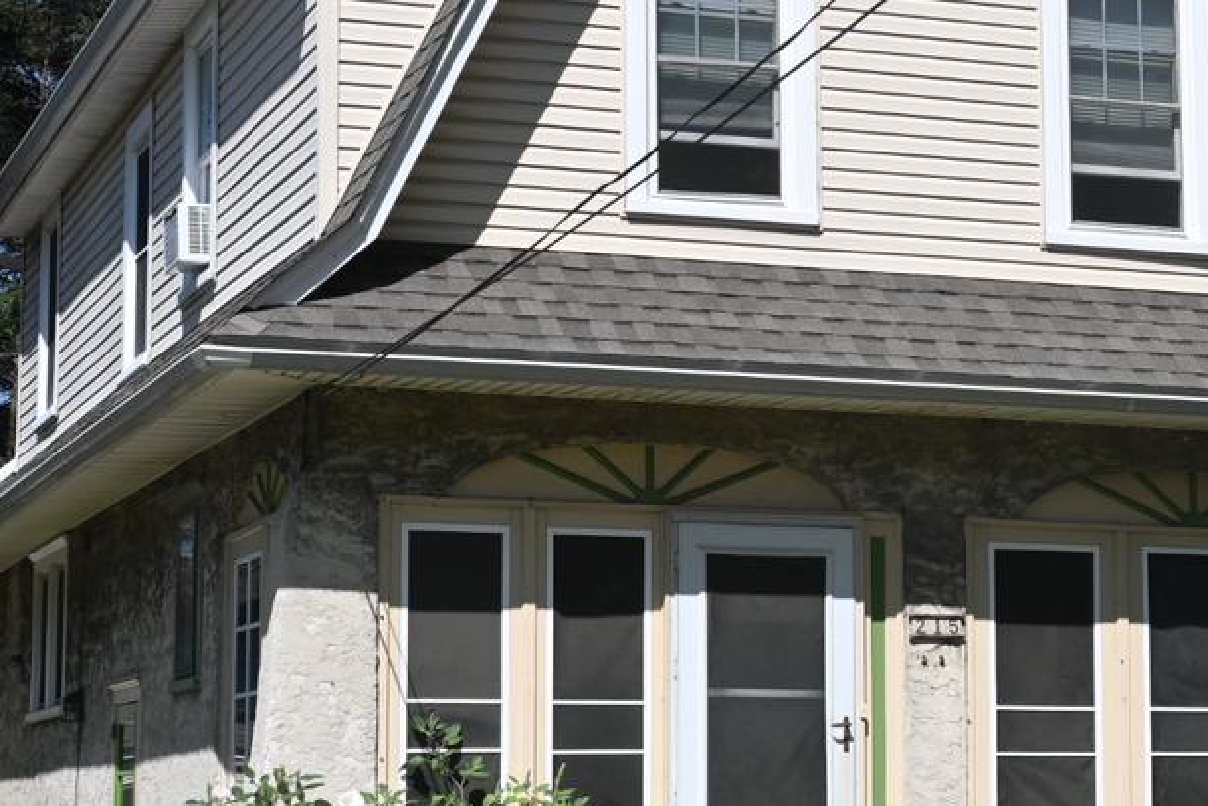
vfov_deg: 14.9
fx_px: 3088
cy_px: 491
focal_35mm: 92
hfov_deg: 21.9
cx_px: 899
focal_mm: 26
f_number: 7.1
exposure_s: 1/400
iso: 100
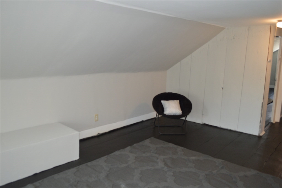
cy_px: 94
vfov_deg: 43.5
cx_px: 141
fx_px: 235
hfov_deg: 62.0
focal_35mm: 30
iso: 400
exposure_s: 1/60
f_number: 4
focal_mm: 20
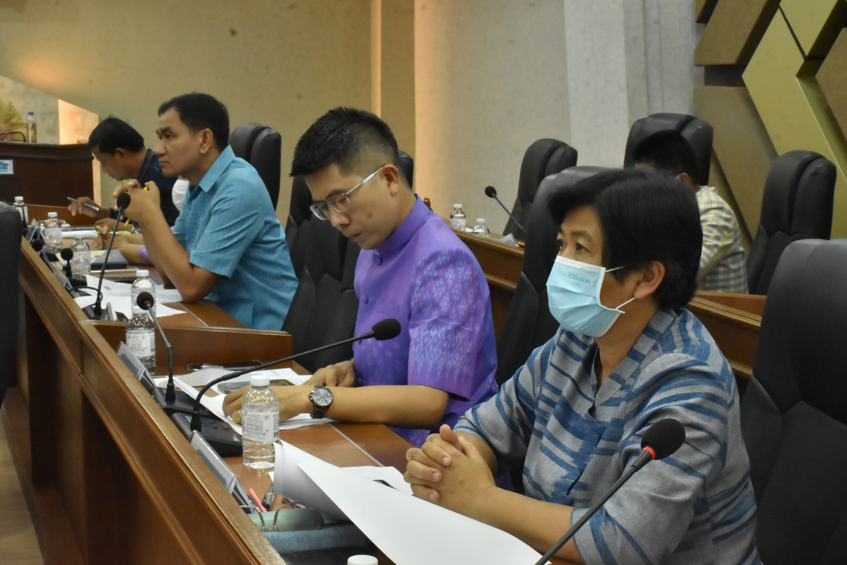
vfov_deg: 21.6
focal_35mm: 63
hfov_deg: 31.9
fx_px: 1482
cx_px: 424
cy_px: 282
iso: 3200
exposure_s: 1/15
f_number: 20
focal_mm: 42
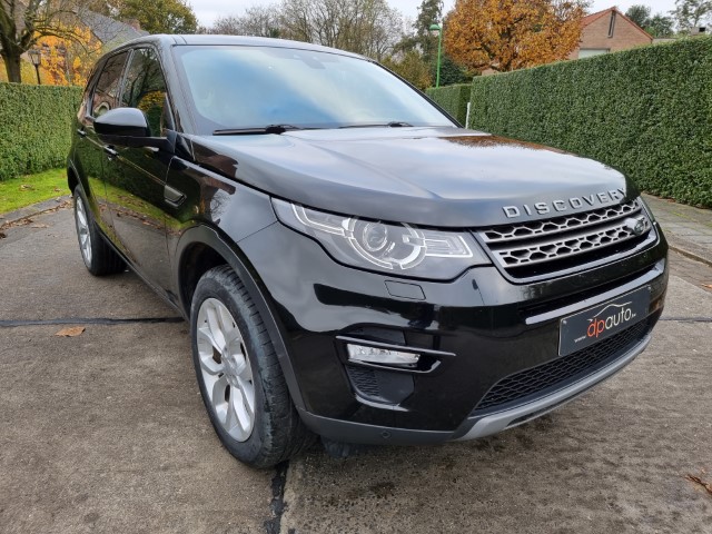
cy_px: 267
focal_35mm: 24
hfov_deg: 71.6
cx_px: 356
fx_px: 494
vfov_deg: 56.8
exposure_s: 1/100
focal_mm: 6.7
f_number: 1.8
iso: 50
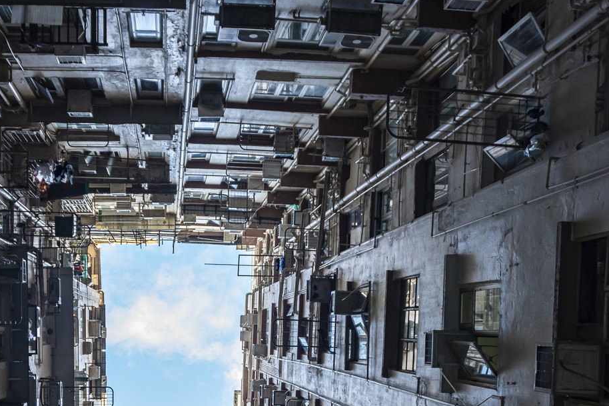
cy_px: 352
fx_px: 710
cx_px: 173
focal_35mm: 42
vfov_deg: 30.7
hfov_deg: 45.2
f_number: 4
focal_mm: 16
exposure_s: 1/60
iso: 125
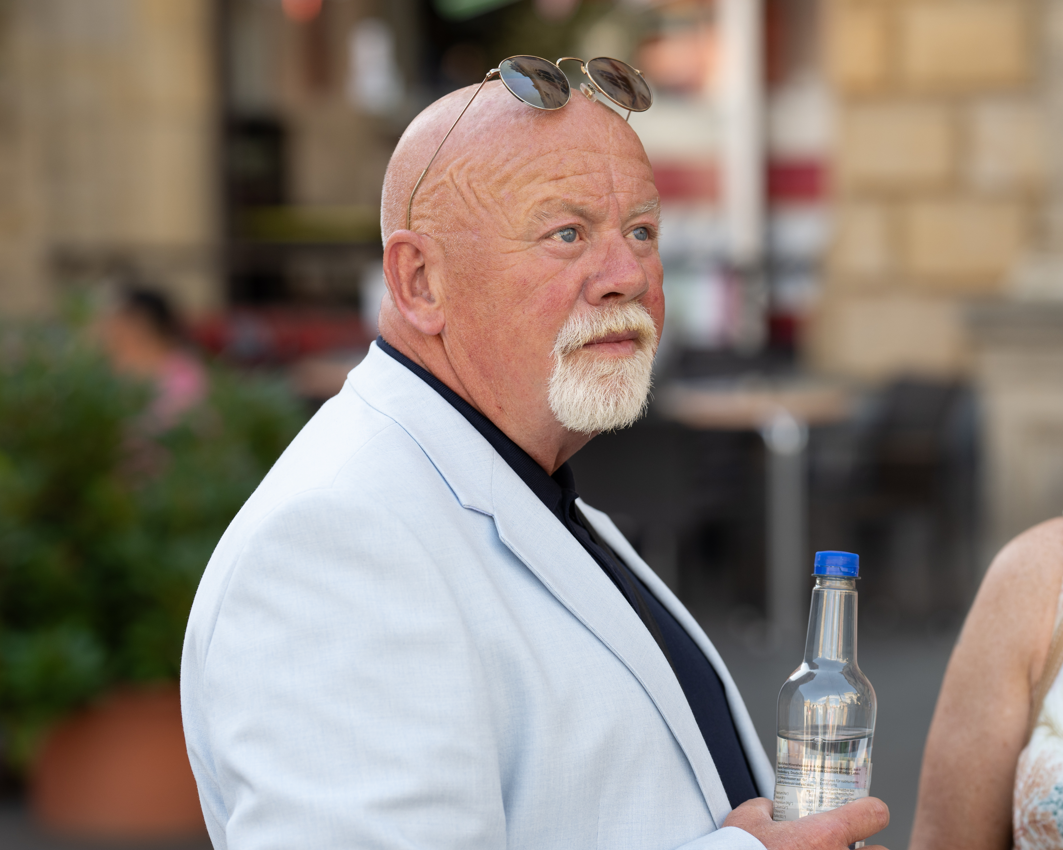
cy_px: 499
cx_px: 799
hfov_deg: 13.8
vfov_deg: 11.1
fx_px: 4373
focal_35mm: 139
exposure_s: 1/320
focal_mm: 85
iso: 100
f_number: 2.8
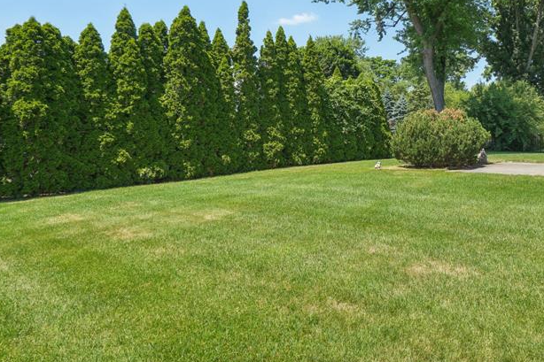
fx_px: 378
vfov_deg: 50.7
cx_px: 389
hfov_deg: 68.2
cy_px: 135
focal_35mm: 25
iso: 100
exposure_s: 1/200
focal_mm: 10
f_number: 8
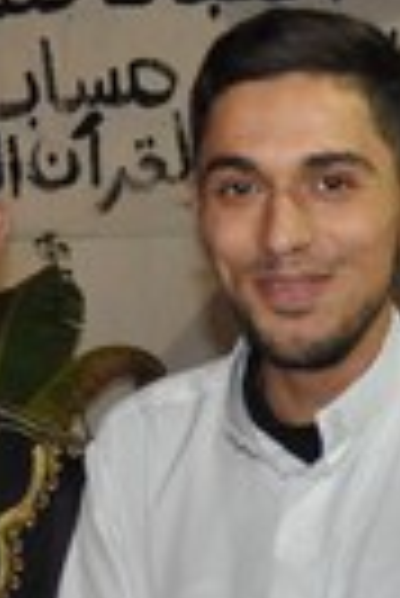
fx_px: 2161
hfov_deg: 10.5
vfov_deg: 15.3
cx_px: 418
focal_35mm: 130
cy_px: 654
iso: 800
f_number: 3.5
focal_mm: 18
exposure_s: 1/60
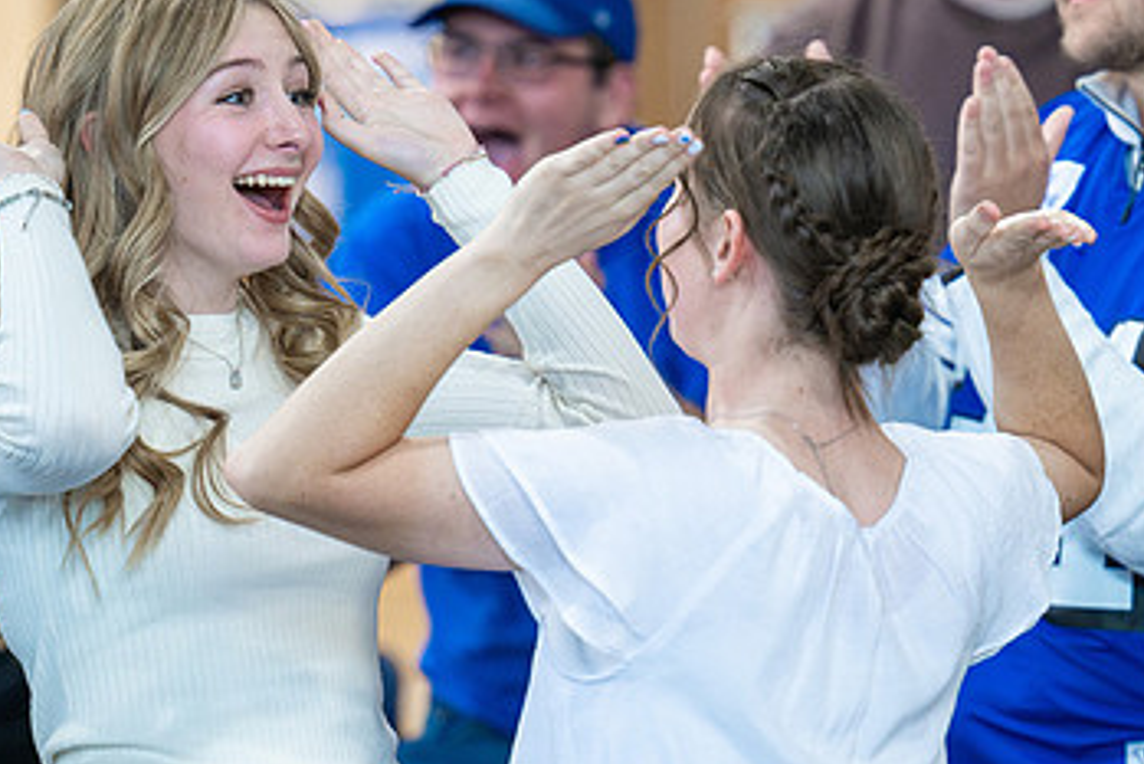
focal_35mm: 419
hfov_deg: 4.9
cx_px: 673
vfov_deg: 3.3
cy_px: 469
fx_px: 13320
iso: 3200
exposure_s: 1/400
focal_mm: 150
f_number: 2.8
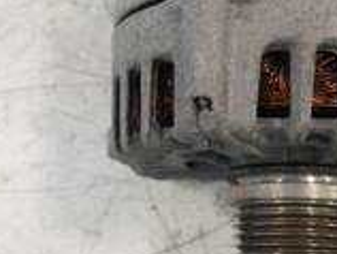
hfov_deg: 21.5
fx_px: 887
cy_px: 36
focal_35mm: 91
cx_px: 213
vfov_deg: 16.1
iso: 800
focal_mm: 15
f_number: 3.6
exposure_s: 1/125
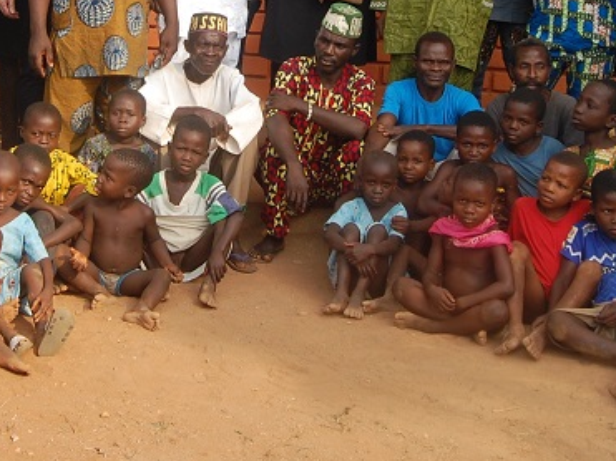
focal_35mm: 89
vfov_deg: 16.3
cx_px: 241
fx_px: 1588
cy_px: 18
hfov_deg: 21.9
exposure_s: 1/250
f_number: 8
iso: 200
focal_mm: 23
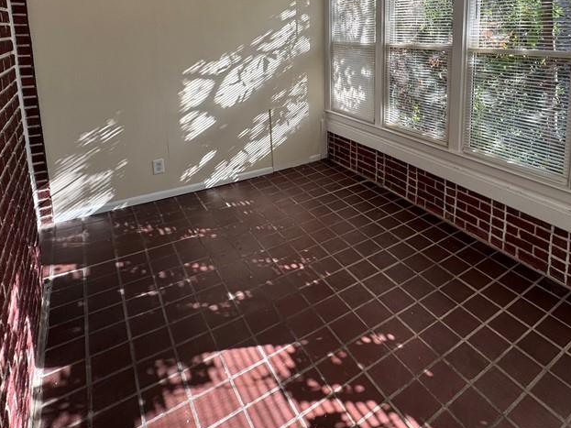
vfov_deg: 54.4
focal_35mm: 23
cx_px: 375
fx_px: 379
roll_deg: +0.0
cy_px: 80
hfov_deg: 72.0
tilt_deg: -8.2
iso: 40
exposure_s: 1/134
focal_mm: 2.22
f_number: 2.2
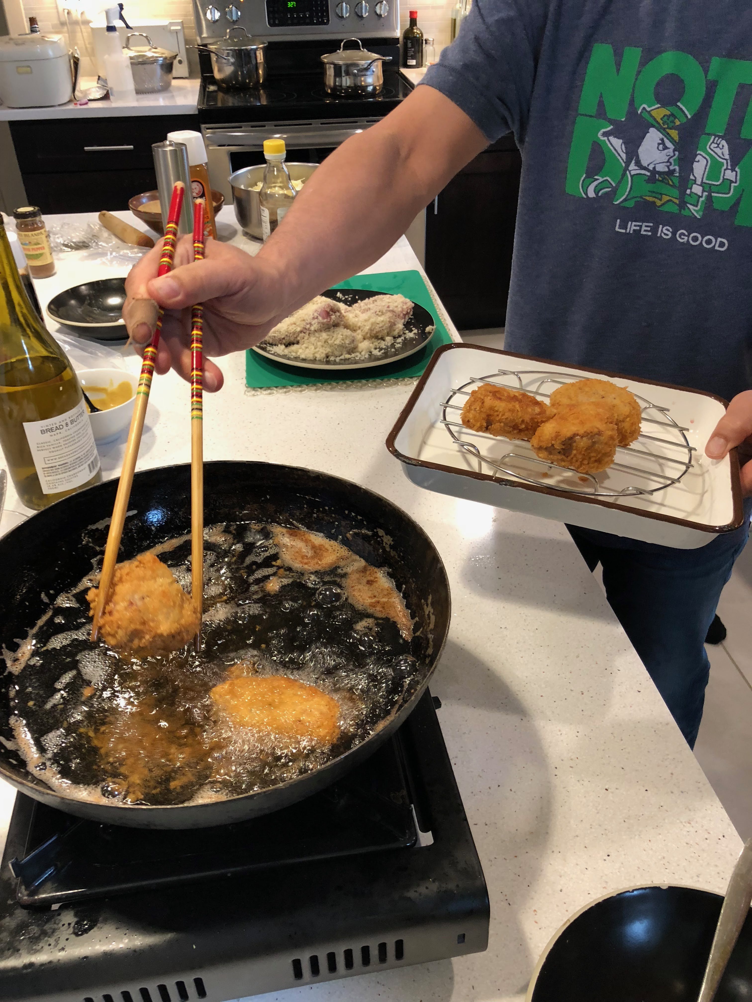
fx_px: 811
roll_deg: -0.2
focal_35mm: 28
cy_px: 501
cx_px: 376
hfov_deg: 49.7
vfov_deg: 63.4
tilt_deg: -35.3
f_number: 1.8
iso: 50
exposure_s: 1/15
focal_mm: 4
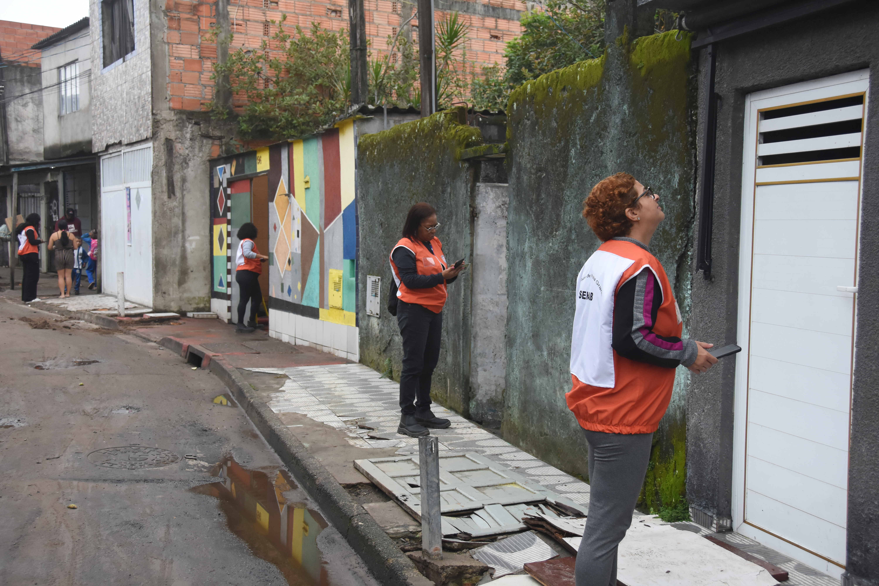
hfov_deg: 45.0
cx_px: 440
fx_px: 1062
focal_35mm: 44
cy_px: 293
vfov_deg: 30.8
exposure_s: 1/1000
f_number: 5.6
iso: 1000
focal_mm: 29
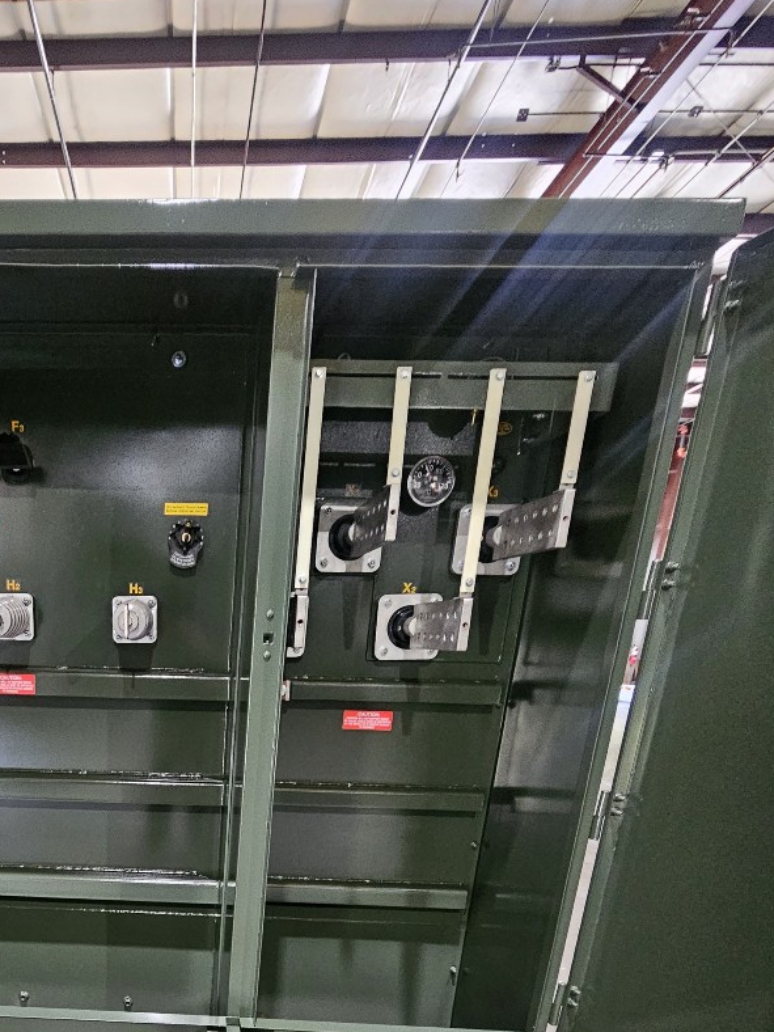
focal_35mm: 22
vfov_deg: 68.0
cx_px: 139
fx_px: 656
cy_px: 848
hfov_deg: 56.0
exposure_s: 1/24
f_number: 2.2
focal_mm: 2.2
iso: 640
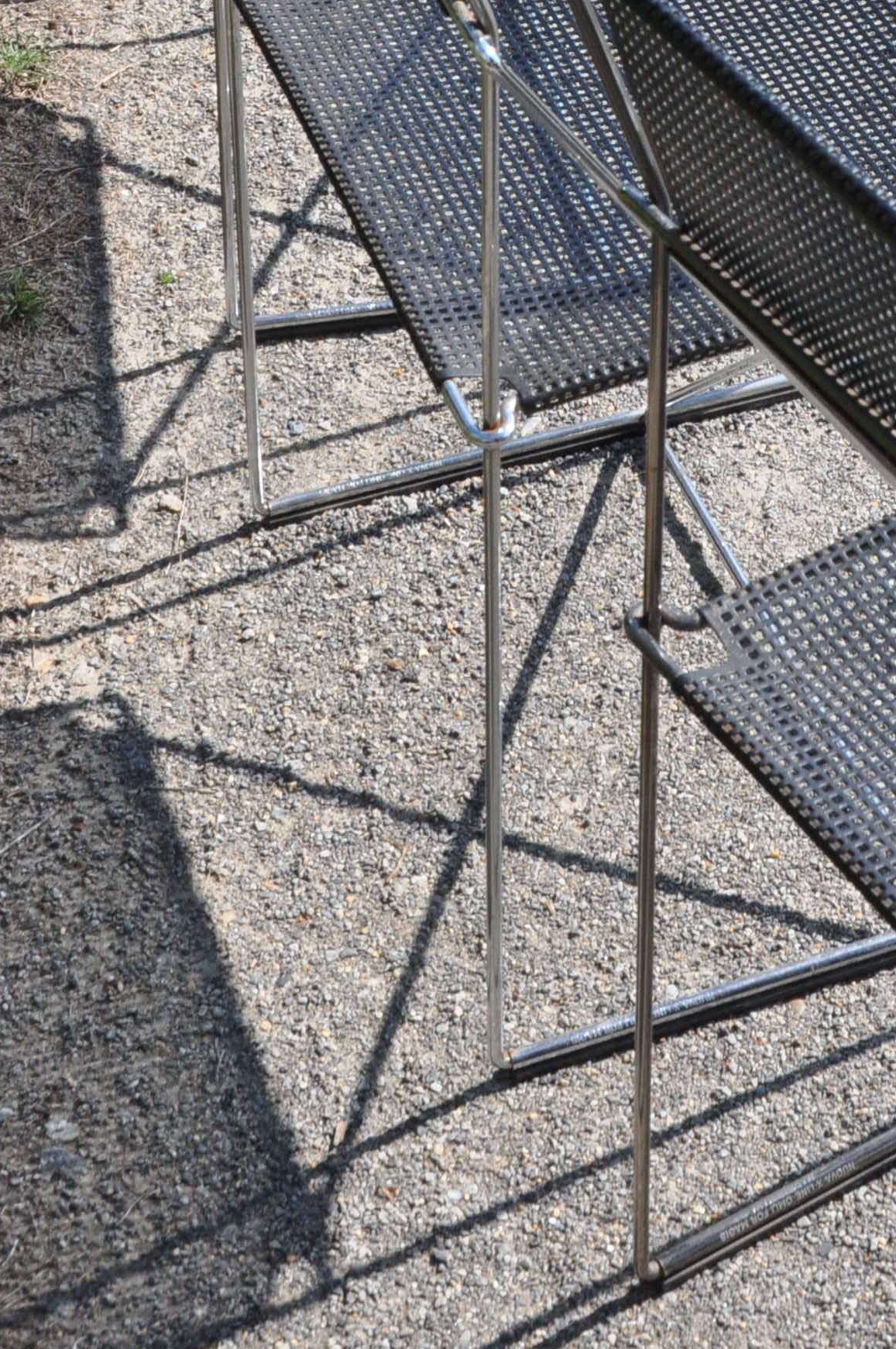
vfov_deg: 20.2
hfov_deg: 14.1
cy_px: -154
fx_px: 3593
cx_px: 798
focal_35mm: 96
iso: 640
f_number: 11
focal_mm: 26
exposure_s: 1/500
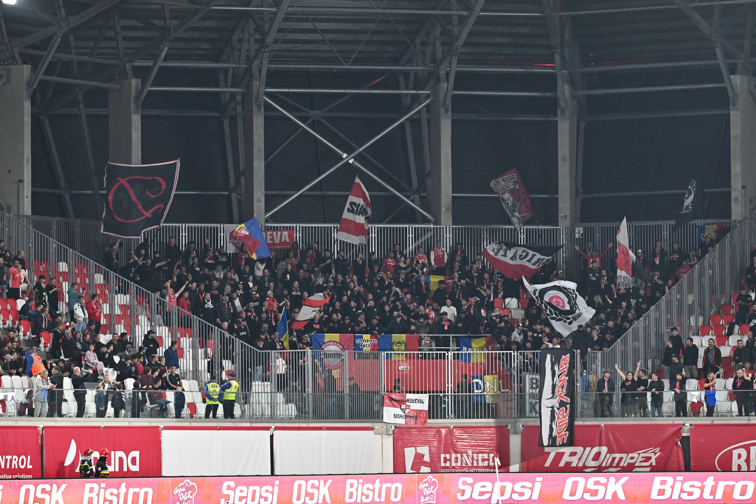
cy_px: 252
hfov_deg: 10.3
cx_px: 378
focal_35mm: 200
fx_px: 4200
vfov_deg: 6.9
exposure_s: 1/400
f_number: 5
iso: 3200
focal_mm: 200
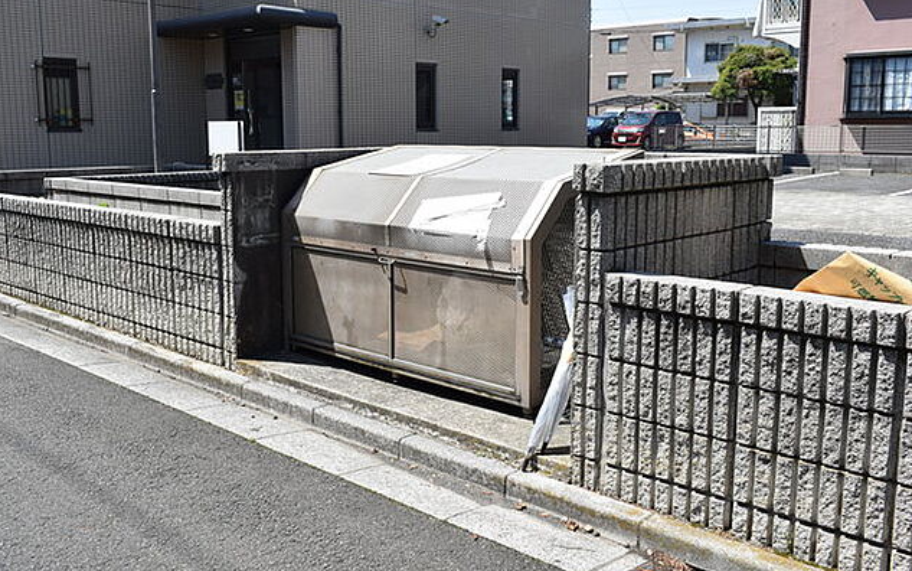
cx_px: 452
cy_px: 268
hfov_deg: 54.6
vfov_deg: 35.8
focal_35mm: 36
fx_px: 883
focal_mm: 23
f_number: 9
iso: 200
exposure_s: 1/320
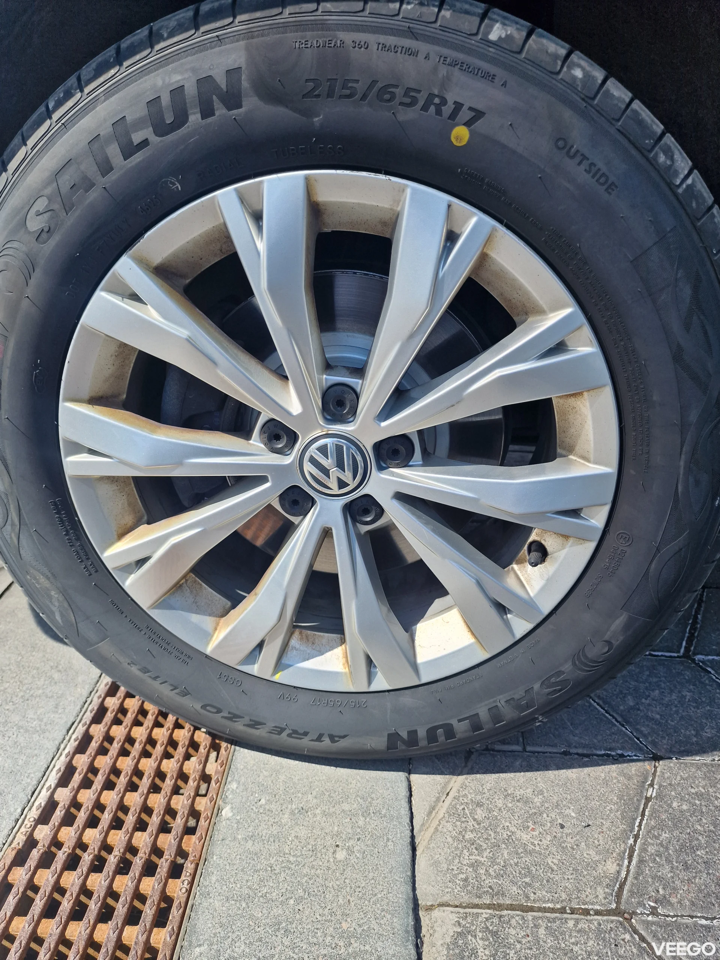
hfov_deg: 58.9
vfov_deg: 73.9
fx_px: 638
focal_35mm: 23
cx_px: 360
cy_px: 480
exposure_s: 1/313
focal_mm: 6.4
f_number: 1.8
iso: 50
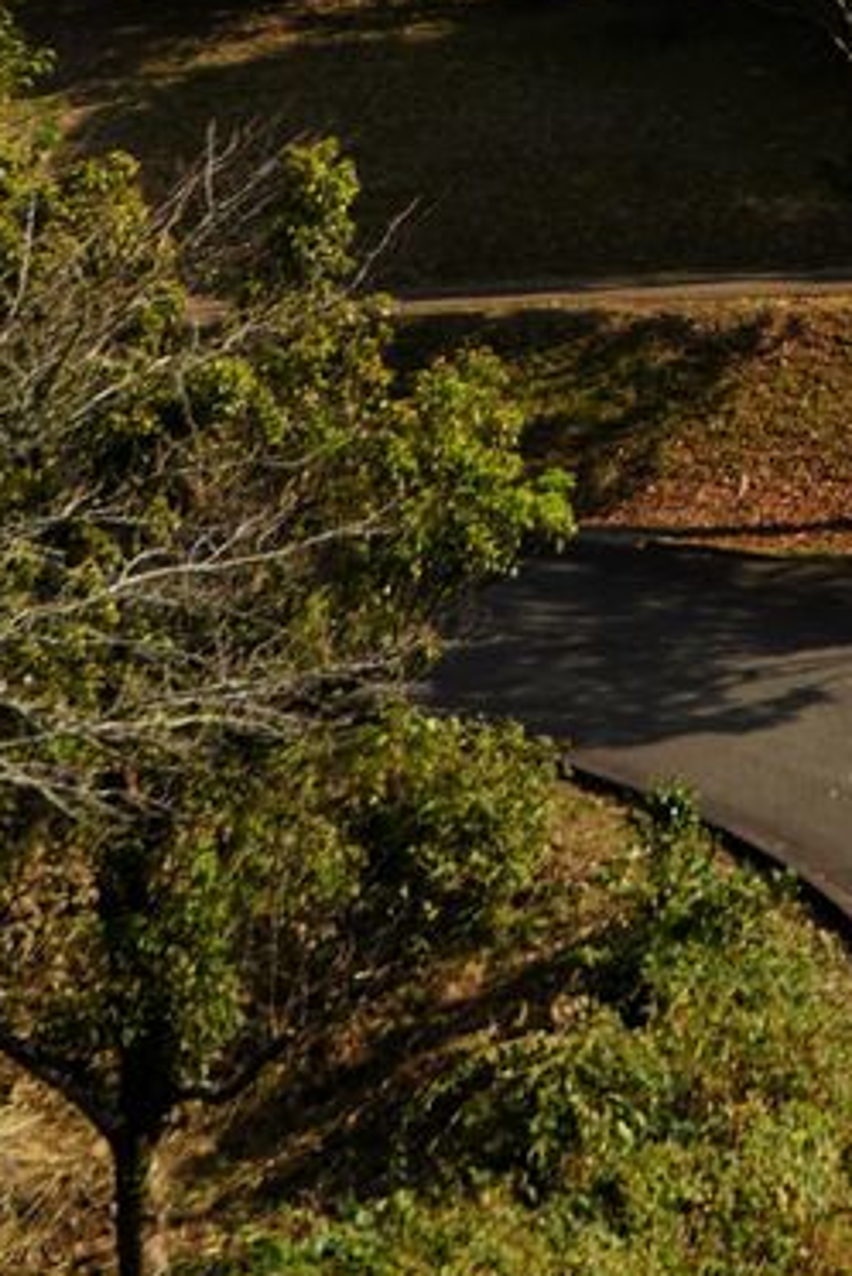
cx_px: 1290
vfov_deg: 14.1
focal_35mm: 135
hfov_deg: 9.9
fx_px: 4788
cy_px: -677
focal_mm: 42
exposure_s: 1/125
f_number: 10
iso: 100
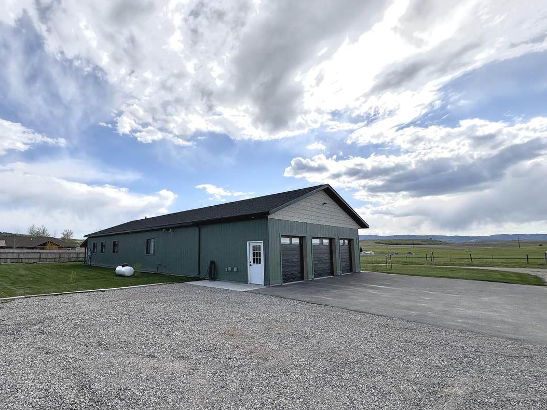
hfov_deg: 90.2
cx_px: 227
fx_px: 269
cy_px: 217
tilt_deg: +7.7
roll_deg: +0.6
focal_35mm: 17
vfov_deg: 74.7
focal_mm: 2.22
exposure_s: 1/4132
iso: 50
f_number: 2.2
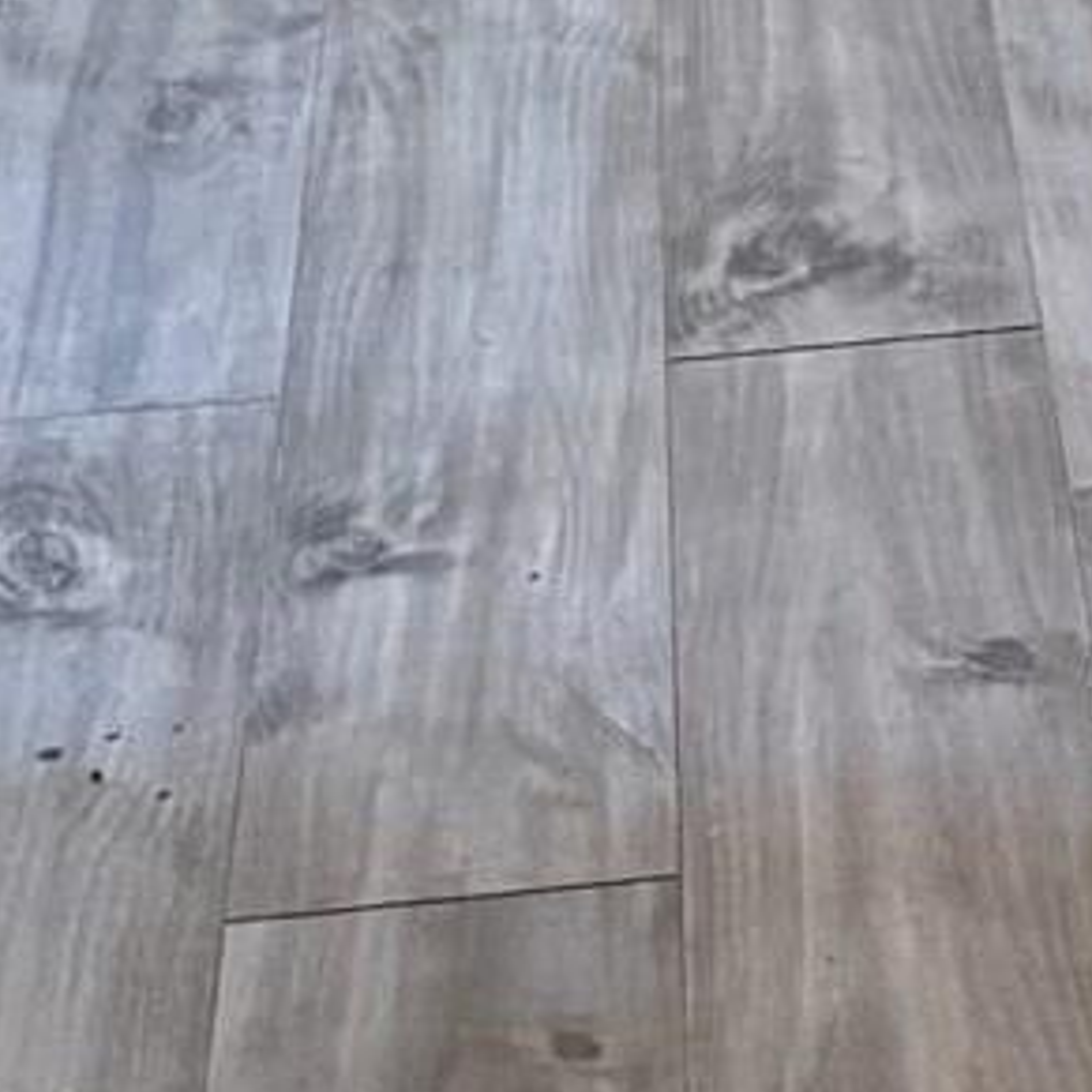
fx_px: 5996
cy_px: -2315
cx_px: 1732
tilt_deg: -1.0
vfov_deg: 8.5
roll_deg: -0.9
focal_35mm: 168
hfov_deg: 10.0
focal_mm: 6.76
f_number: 1.78
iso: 500
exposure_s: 1/60
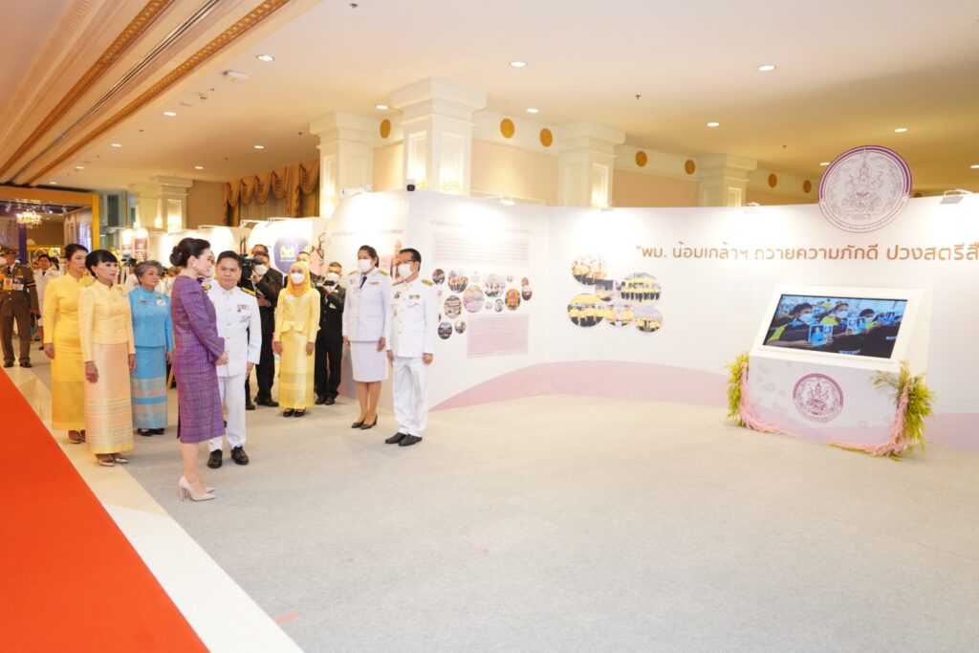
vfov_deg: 53.1
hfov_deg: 73.7
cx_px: 490
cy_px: 326
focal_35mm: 24
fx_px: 653
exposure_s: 1/160
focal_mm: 24
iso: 2000
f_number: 3.5
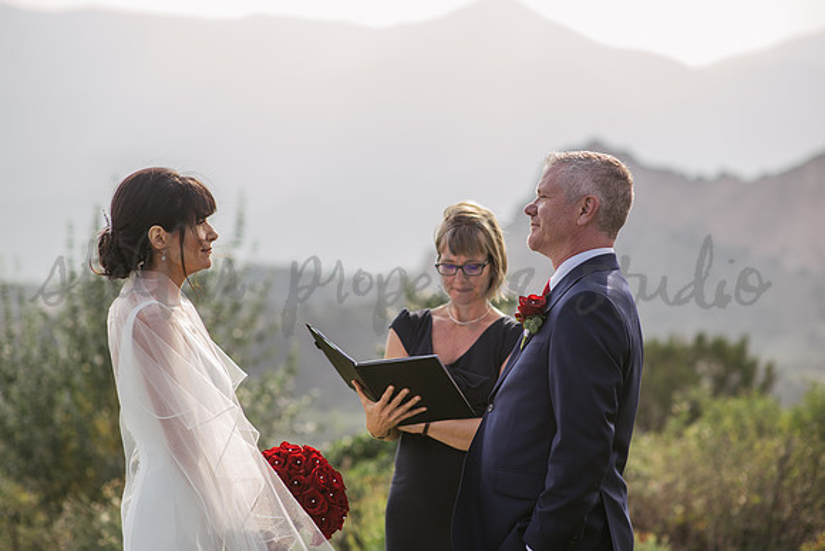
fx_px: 1948
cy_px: 276
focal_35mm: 85
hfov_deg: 23.9
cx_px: 412
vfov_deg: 16.1
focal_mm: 85
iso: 160
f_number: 2.2
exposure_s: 1/1250
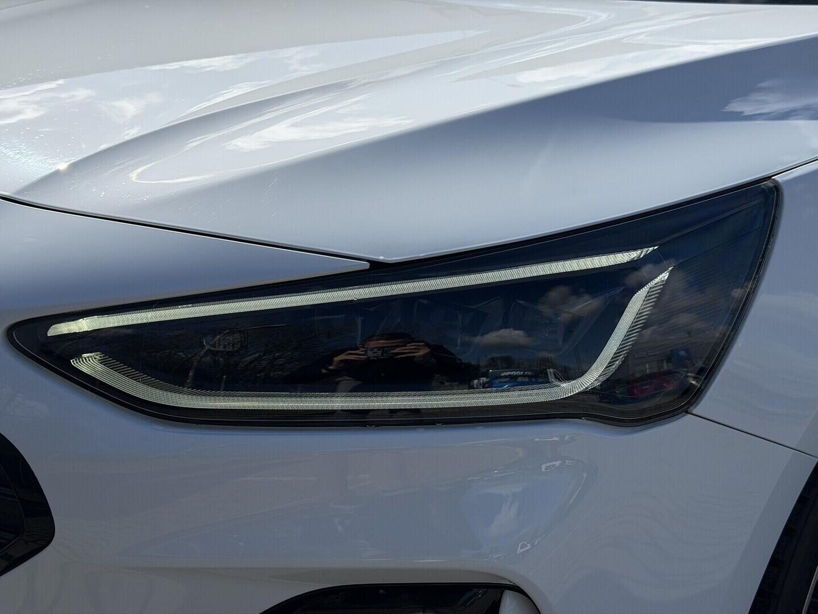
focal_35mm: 48
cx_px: 409
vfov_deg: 30.3
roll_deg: -1.0
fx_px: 1134
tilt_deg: -15.6
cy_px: 307
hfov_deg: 39.7
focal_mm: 6.76
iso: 64
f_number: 1.78
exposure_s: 1/8772
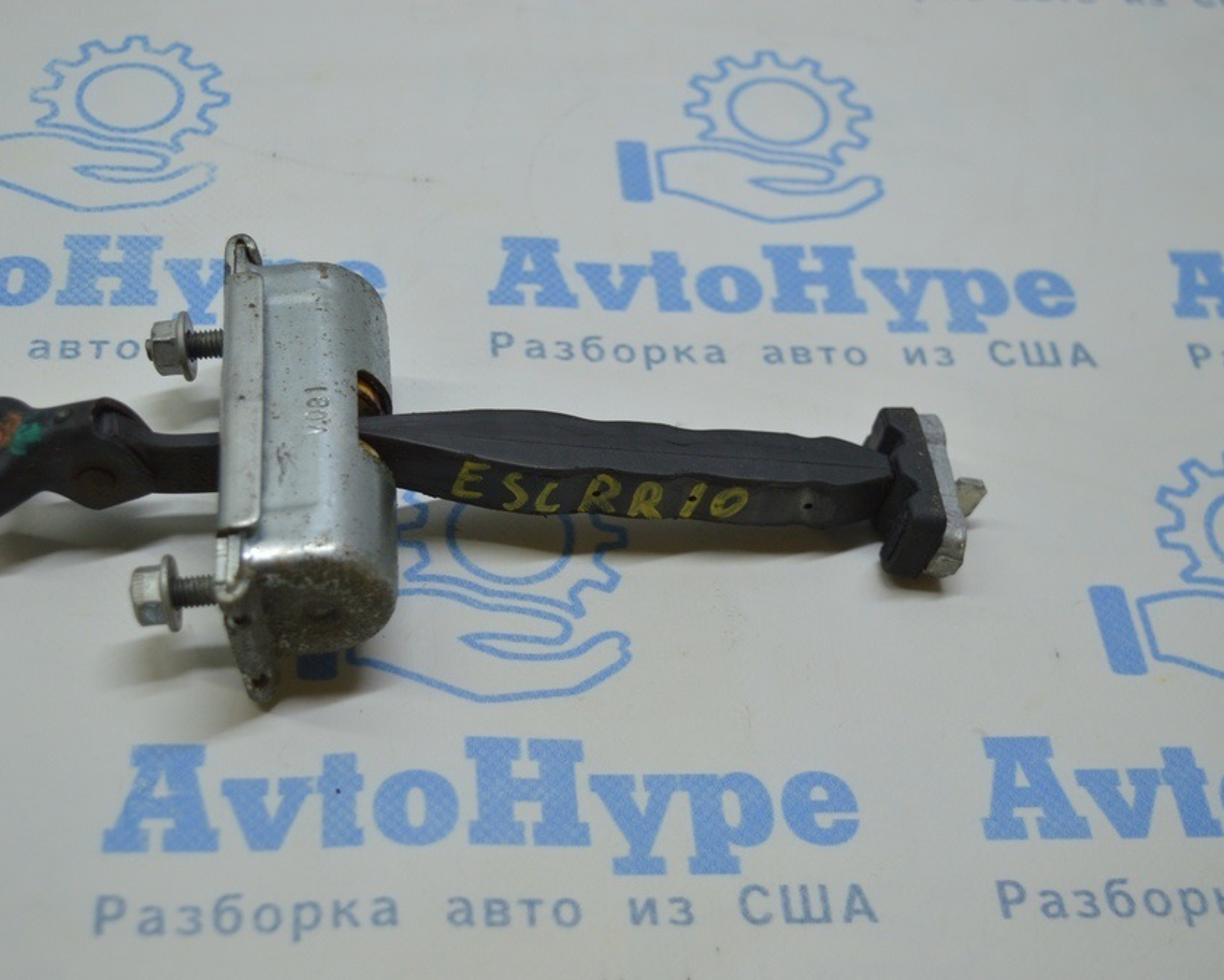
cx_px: 503
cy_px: 481
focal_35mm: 54
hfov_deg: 34.9
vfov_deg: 28.3
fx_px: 1942
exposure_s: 1/100
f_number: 4.2
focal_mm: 31
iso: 400
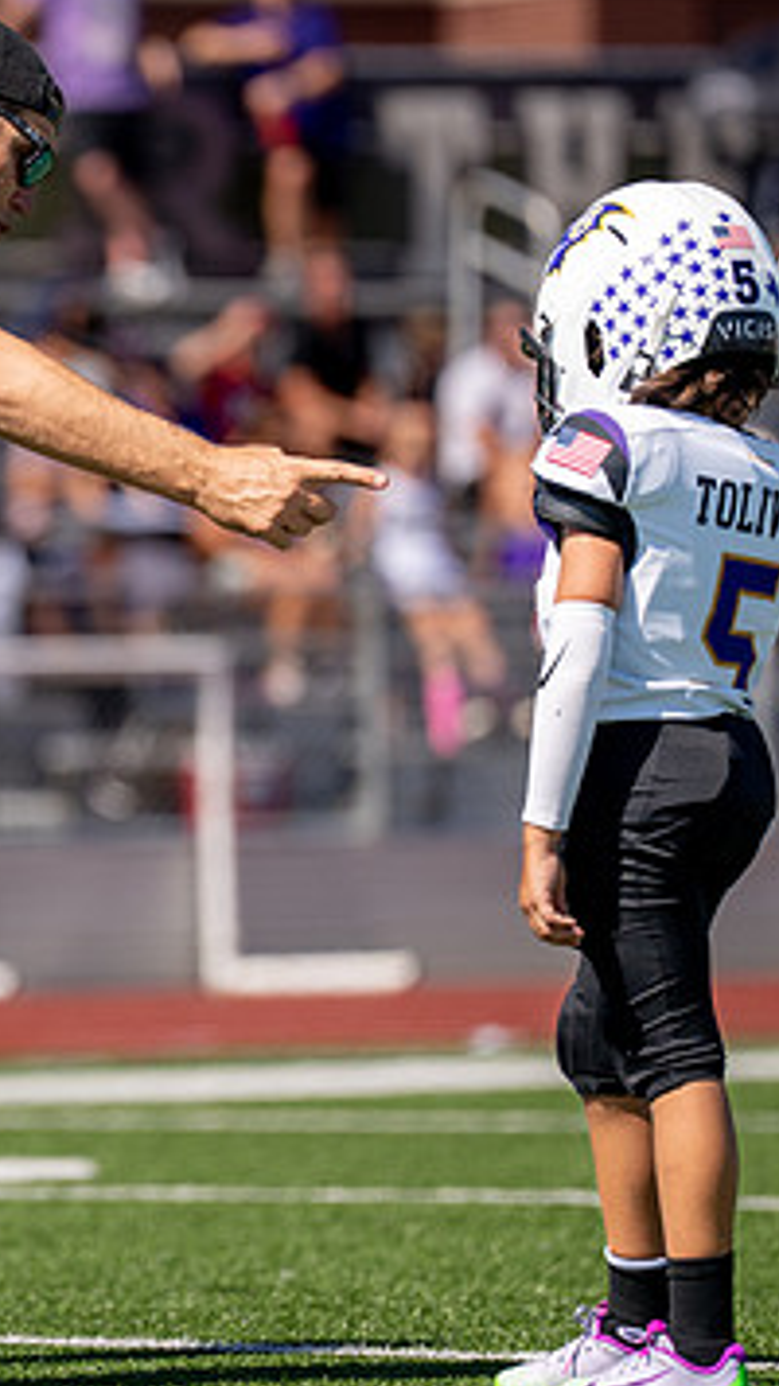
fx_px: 15144
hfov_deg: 2.9
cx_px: -133
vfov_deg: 5.2
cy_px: 648
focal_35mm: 412
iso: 200
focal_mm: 200
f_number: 2.8
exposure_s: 1/5000
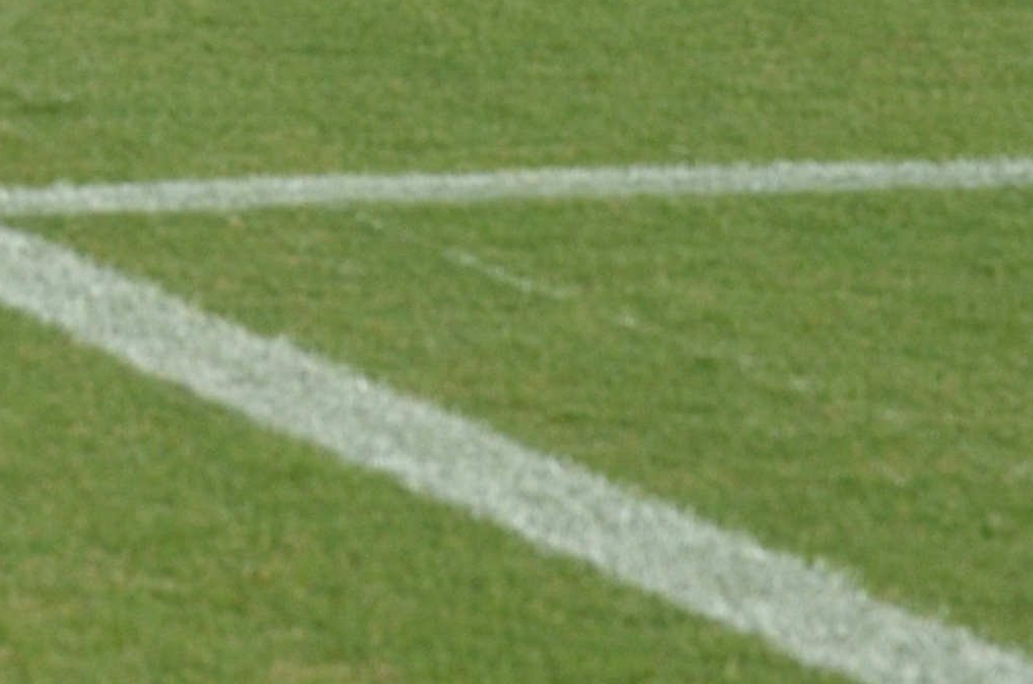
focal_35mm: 402
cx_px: -445
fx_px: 11524
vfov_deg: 3.4
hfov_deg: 5.1
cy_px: -805
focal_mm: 55
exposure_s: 1/2000
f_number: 7.1
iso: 640
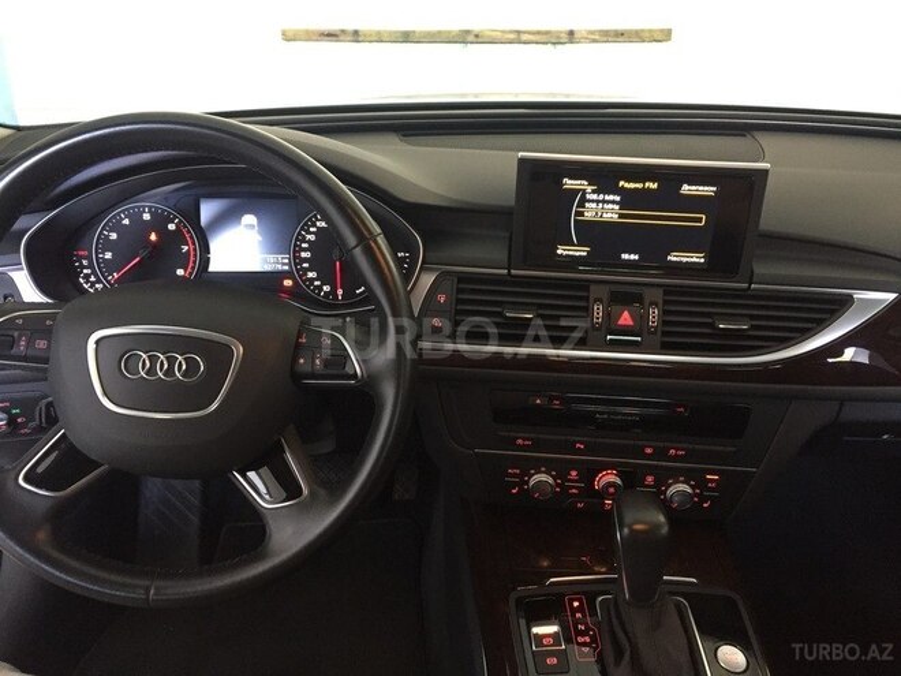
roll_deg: -1.7
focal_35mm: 29
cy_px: 338
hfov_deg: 61.7
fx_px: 755
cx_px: 450
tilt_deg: -21.6
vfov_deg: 48.2
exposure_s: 1/33
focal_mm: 4.15
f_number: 2.2
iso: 250
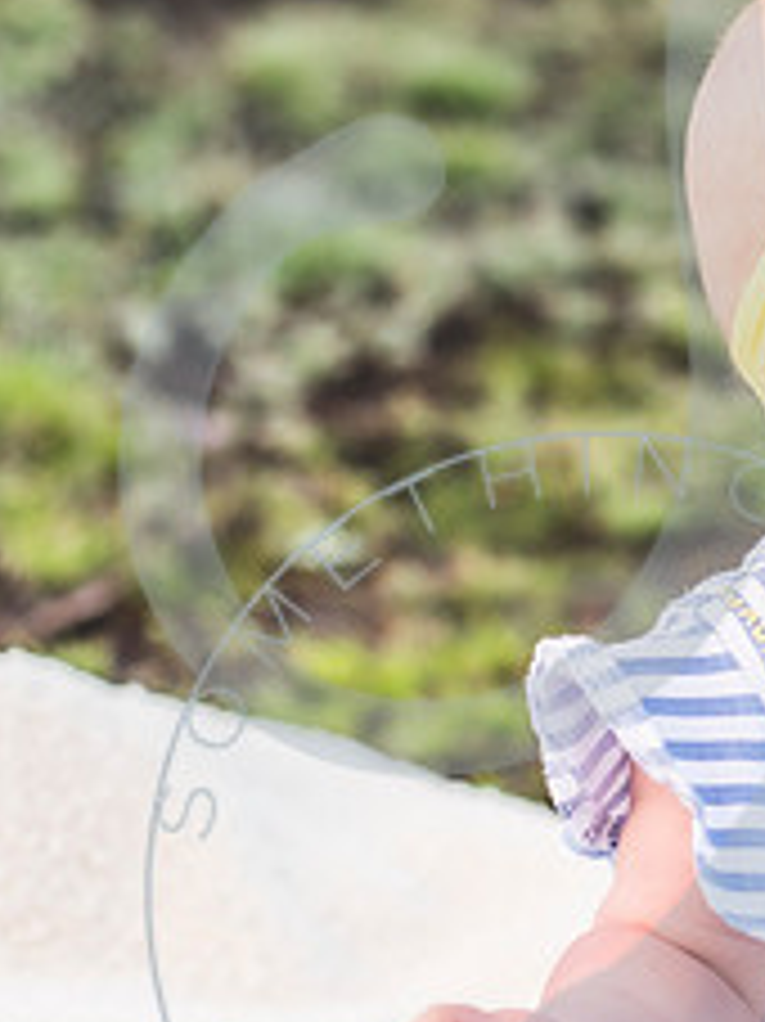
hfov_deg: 11.9
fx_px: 3628
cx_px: 832
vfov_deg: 16.0
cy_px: 516
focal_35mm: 123
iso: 100
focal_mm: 50
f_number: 2.8
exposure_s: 1/320
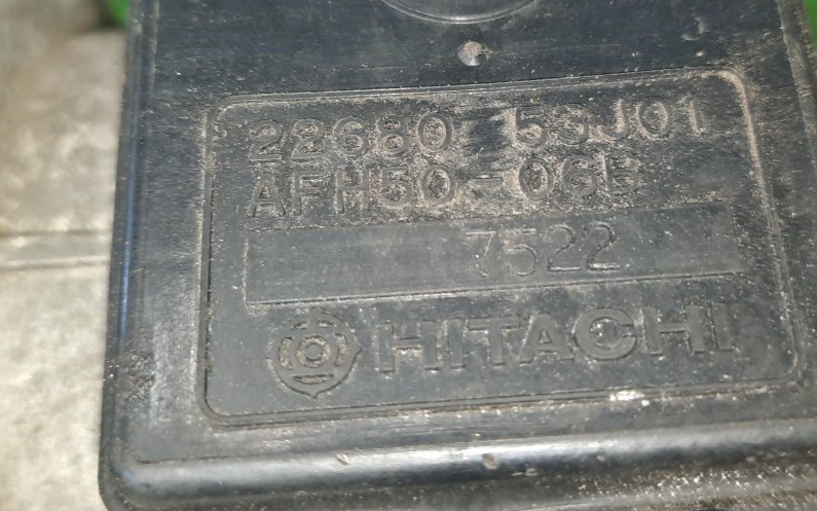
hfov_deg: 41.8
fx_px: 1069
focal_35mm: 48
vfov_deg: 26.8
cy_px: 182
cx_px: 433
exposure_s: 1/50
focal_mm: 4.6
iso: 169
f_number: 2
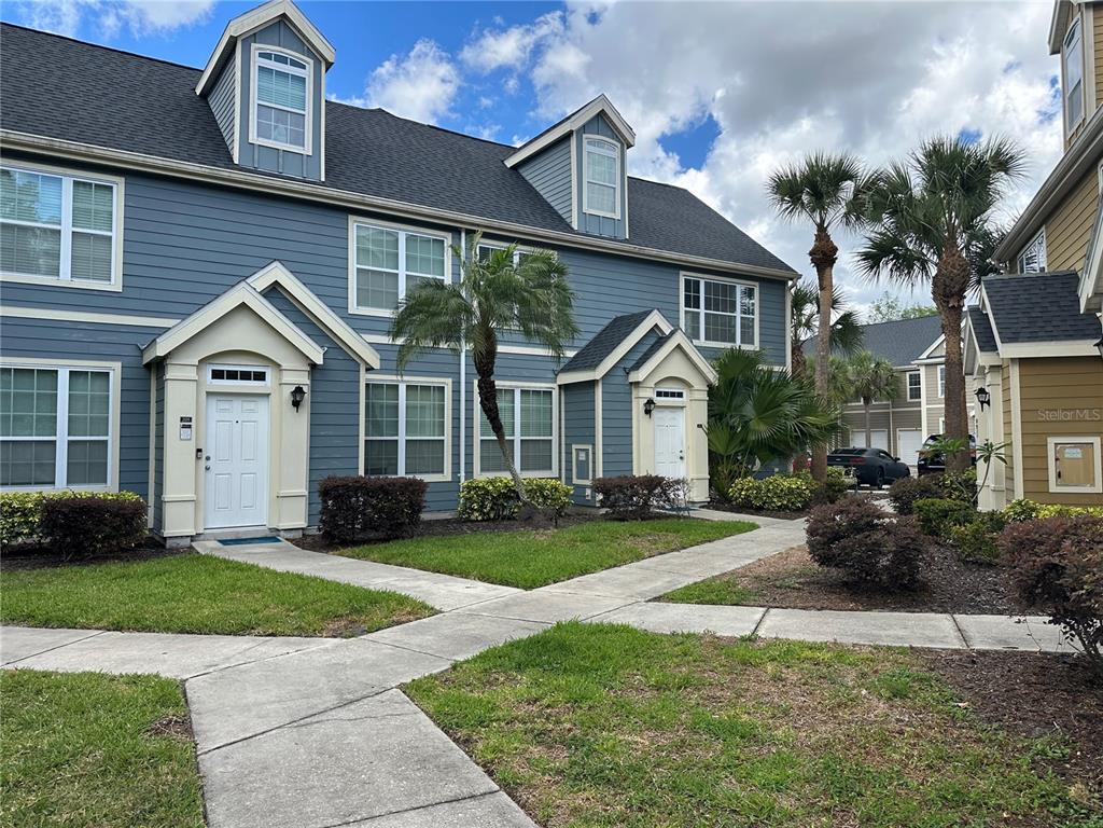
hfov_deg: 71.6
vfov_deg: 56.8
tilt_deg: +3.0
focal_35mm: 24
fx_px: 765
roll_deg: +0.2
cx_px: 552
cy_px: 414
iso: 80
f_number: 1.78
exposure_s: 1/1639
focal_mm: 6.86
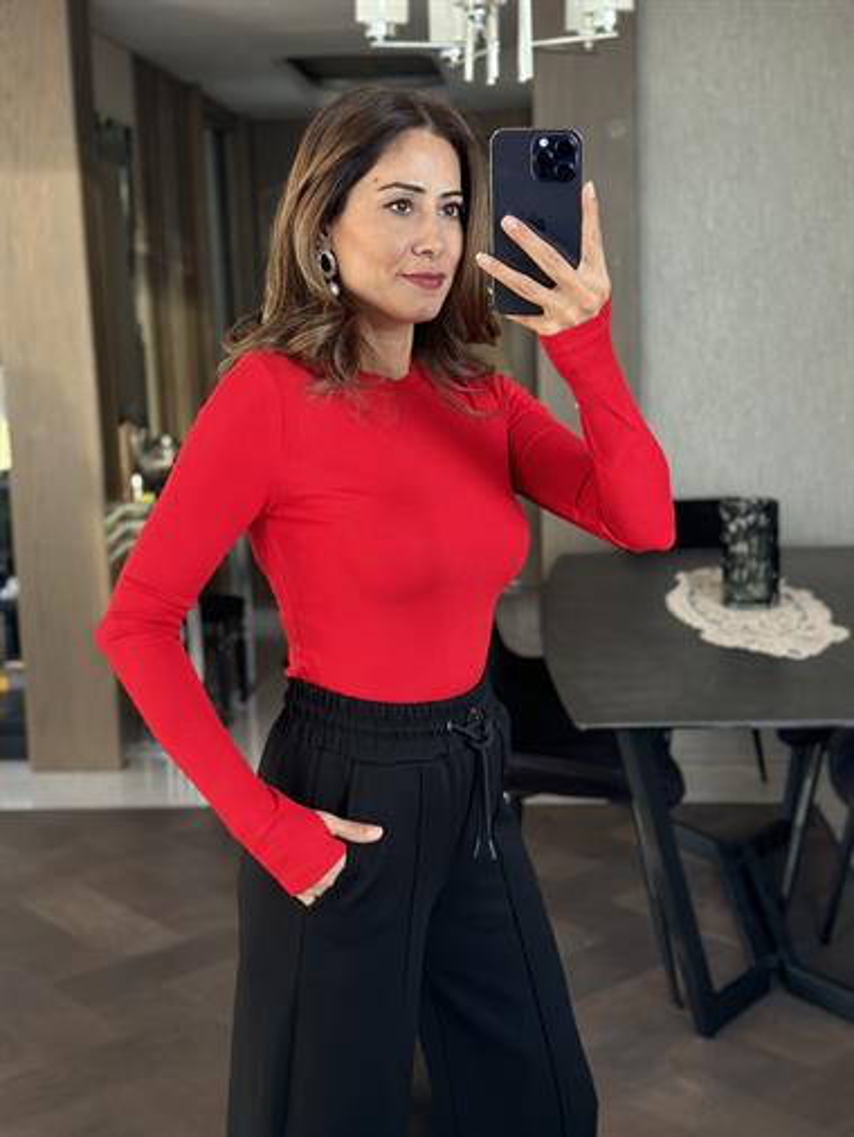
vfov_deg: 39.6
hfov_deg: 30.3
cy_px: 568
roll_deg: +3.6
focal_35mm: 48
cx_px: 427
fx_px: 1578
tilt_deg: -18.3
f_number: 1.78
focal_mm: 6.86
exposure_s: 1/60
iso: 200
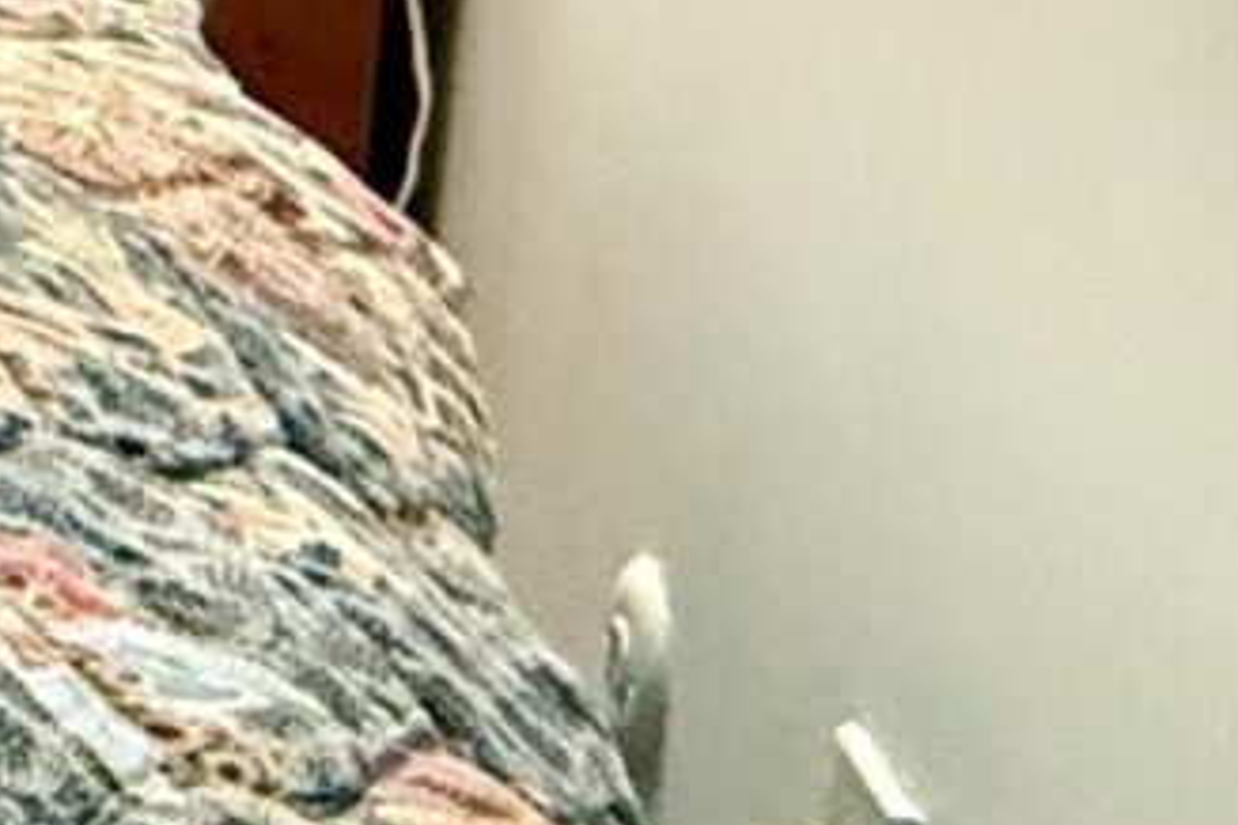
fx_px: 3920
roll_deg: -1.0
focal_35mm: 114
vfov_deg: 11.1
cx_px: -2764
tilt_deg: -6.2
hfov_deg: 10.4
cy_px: -727
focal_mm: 2.22
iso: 400
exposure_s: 1/60
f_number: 2.2
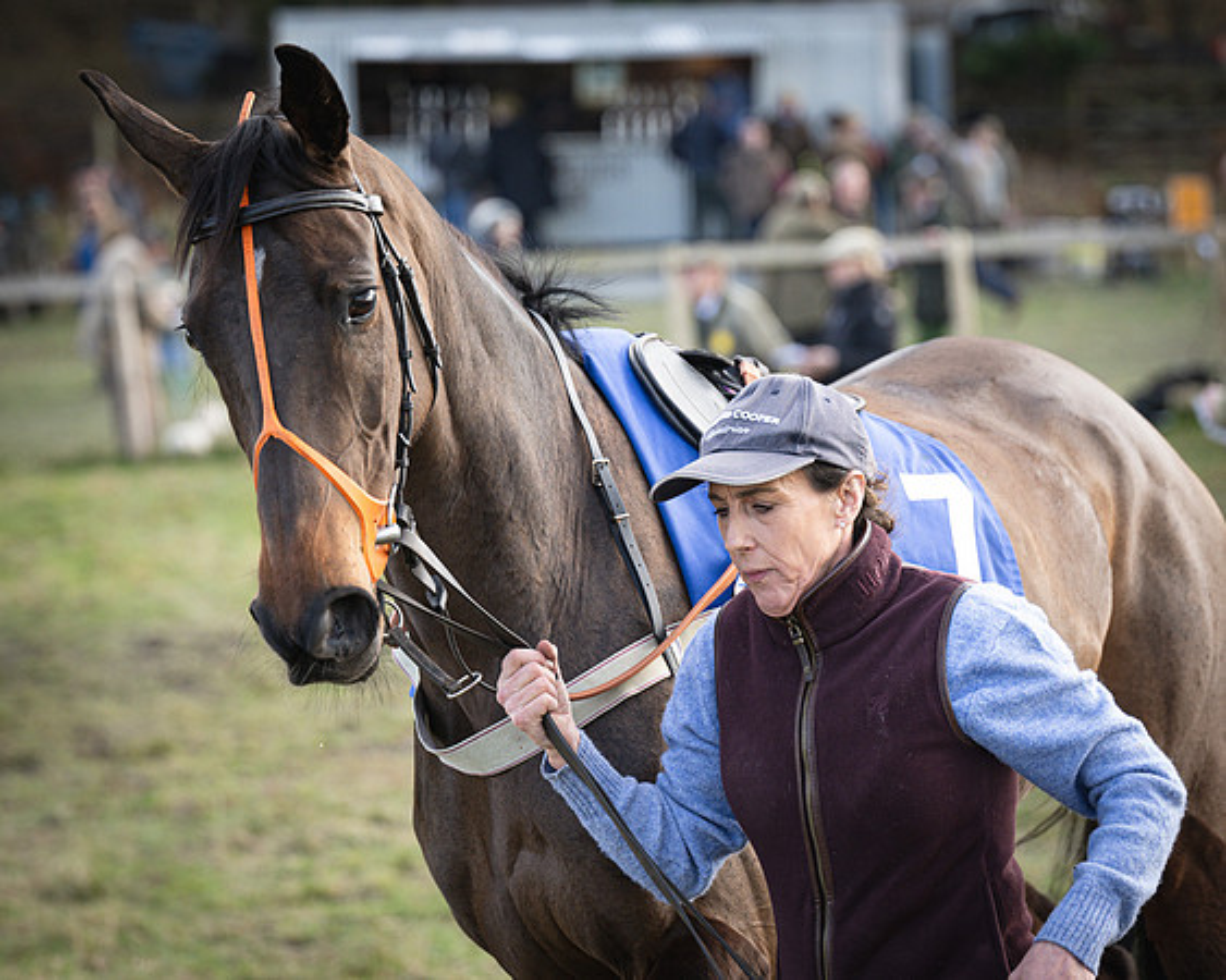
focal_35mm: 153
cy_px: 490
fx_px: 5558
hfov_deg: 12.6
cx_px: 718
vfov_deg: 10.1
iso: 400
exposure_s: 1/800
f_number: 2.8
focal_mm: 91
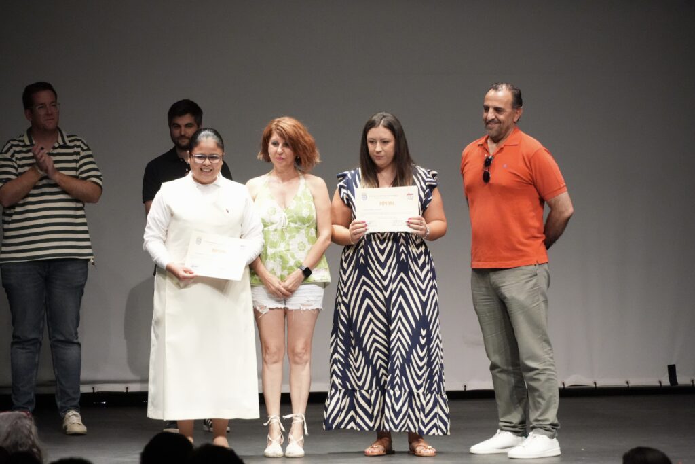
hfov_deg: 10.2
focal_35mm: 202
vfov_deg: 6.8
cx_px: 348
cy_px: 232
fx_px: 3910
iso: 6400
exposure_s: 1/200
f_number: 6.3
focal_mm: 135
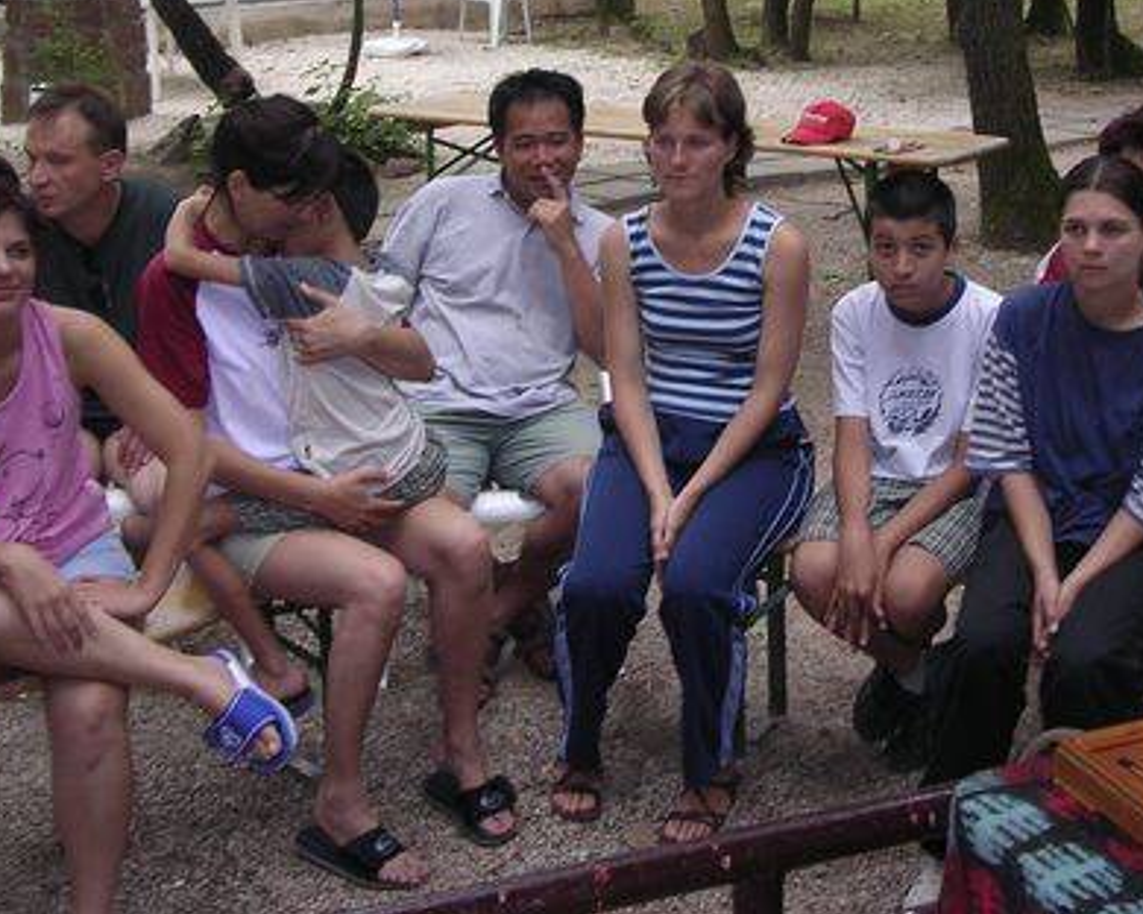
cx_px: 744
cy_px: 311
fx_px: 1928
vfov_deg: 26.5
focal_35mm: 57
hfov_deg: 32.8
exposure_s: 1/30
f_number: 2.8
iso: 100
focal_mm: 5.8
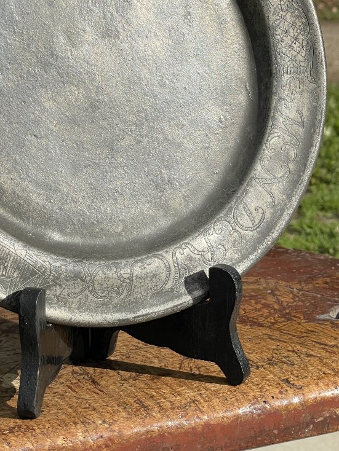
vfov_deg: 22.7
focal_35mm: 85
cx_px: 81
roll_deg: -1.5
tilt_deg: -8.3
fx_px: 1109
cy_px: 103
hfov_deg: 17.3
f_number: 2
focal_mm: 6
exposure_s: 1/2179
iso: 25
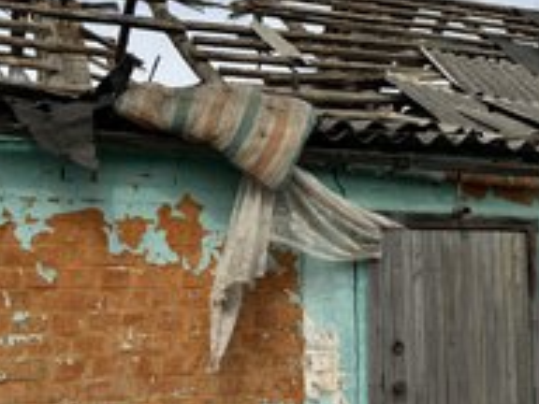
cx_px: 239
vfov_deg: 29.1
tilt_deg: +8.4
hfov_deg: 38.1
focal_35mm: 50
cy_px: 180
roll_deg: +0.7
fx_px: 779
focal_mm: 6.76
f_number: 1.78
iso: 80
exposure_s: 1/4608
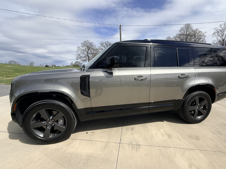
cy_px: 88
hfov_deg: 90.7
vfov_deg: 74.7
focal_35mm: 17
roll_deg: -0.9
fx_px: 111
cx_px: 126
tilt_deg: -8.9
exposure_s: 1/2976
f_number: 2.2
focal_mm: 2.22
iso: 80
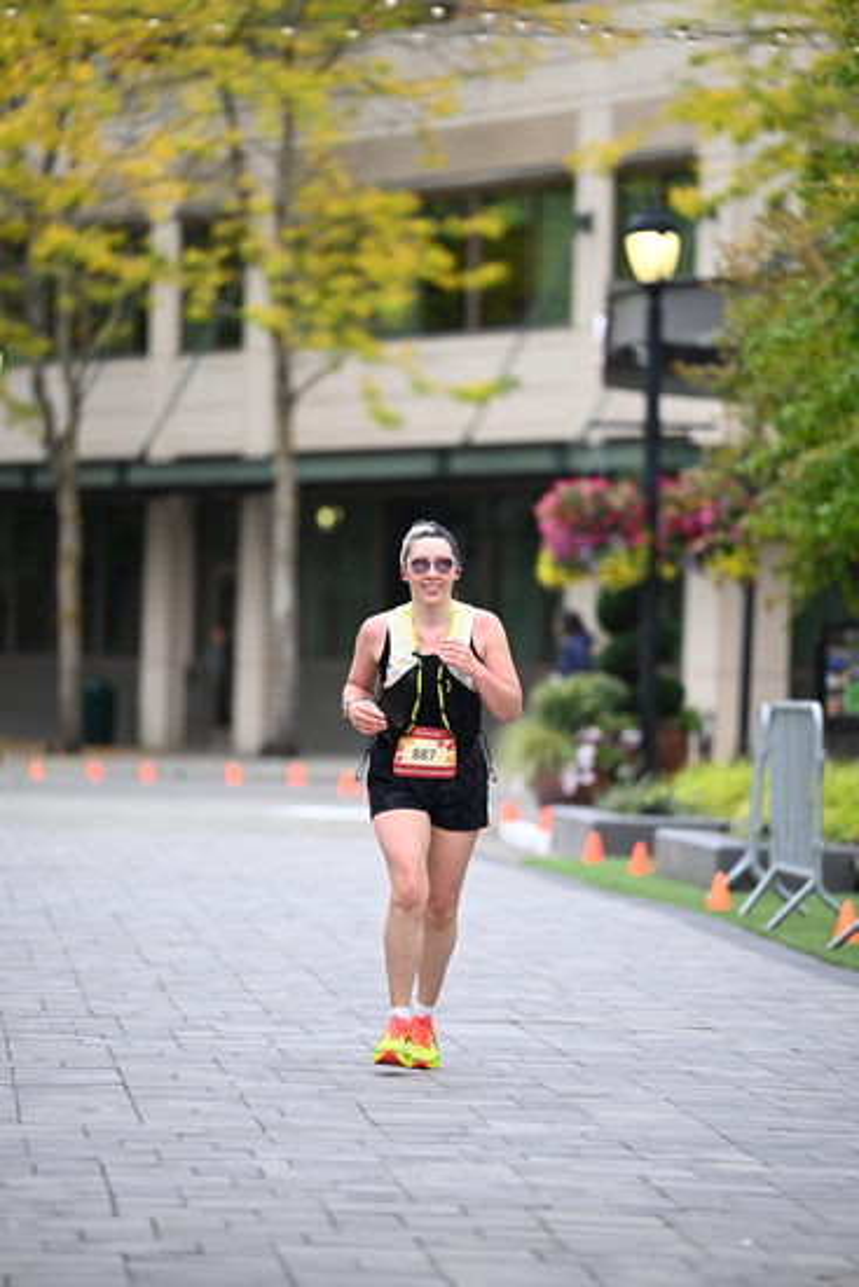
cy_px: 644
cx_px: 430
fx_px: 7153
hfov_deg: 6.9
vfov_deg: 10.3
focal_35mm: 200
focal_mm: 200
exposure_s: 1/1250
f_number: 2.8
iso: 640
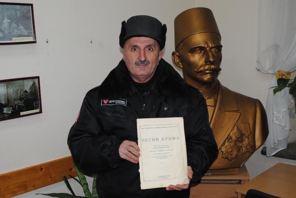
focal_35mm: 39
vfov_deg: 34.3
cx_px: 148
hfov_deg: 49.5
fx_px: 321
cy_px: 99
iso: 400
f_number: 5.6
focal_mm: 26
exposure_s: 1/60
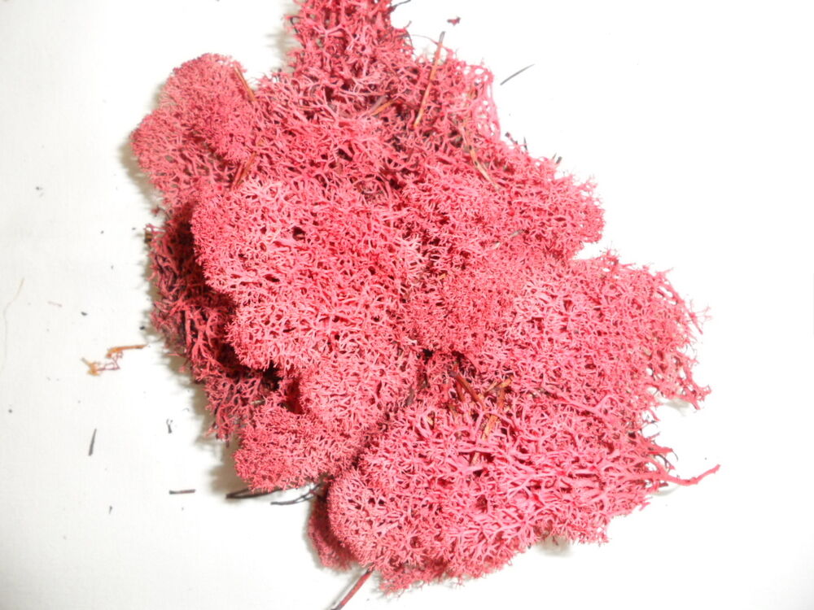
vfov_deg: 51.4
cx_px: 407
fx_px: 635
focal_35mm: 27
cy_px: 305
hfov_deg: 65.3
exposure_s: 1/45
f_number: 3.5
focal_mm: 4.9
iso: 200
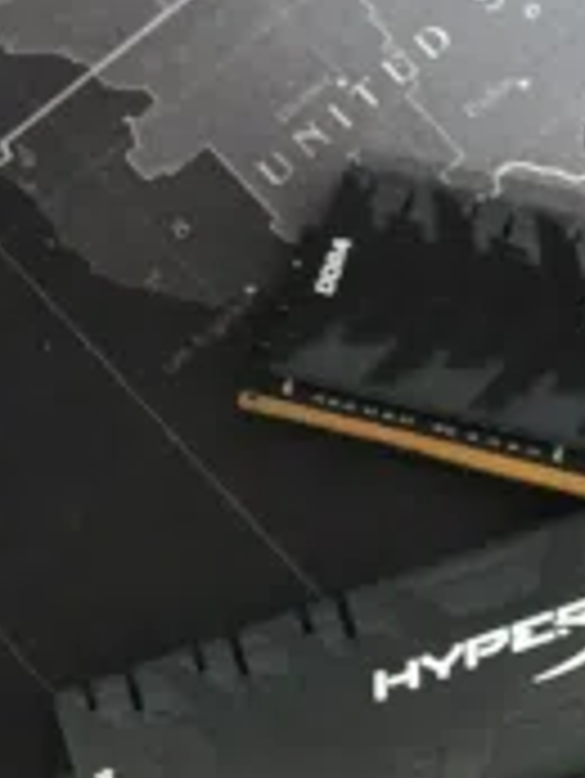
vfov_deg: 15.2
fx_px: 2903
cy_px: 508
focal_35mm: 129
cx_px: 621
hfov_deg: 11.4
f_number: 1.8
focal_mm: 4.22
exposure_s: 1/20
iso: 1642
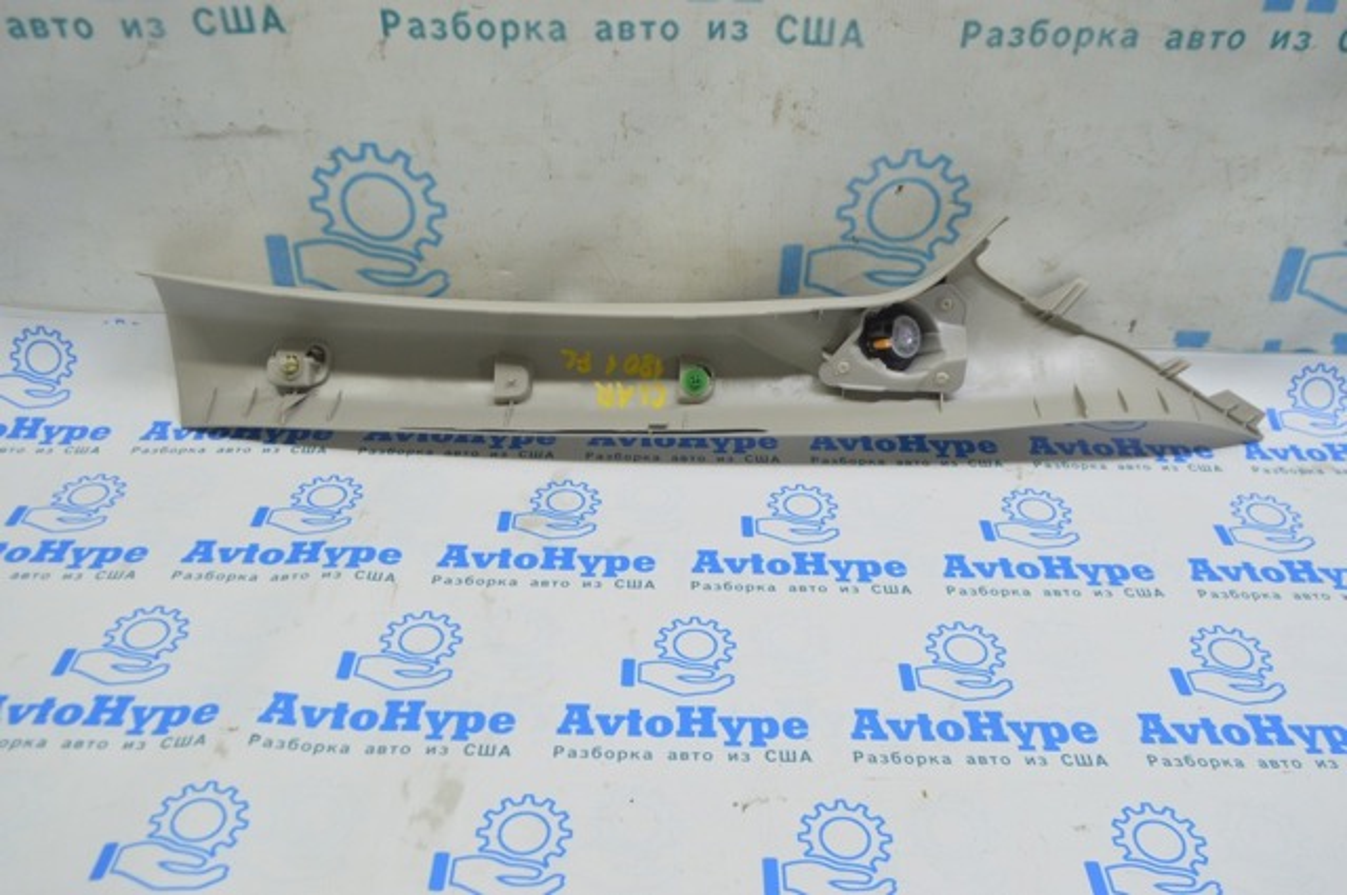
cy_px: 448
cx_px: 674
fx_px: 1233
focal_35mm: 33
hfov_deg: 57.3
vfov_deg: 39.9
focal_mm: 22
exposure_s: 1/25
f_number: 5.6
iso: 400
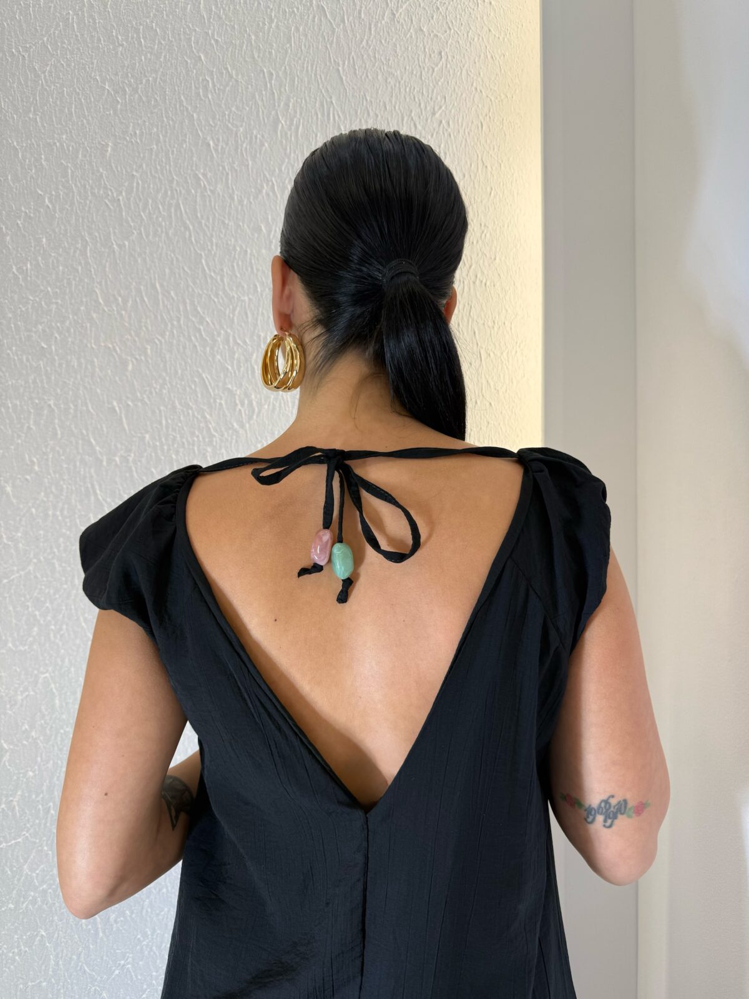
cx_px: 374
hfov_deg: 56.8
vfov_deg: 71.6
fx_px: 692
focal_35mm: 24
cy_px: 500
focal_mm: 6.76
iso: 64
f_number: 1.78
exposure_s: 1/126
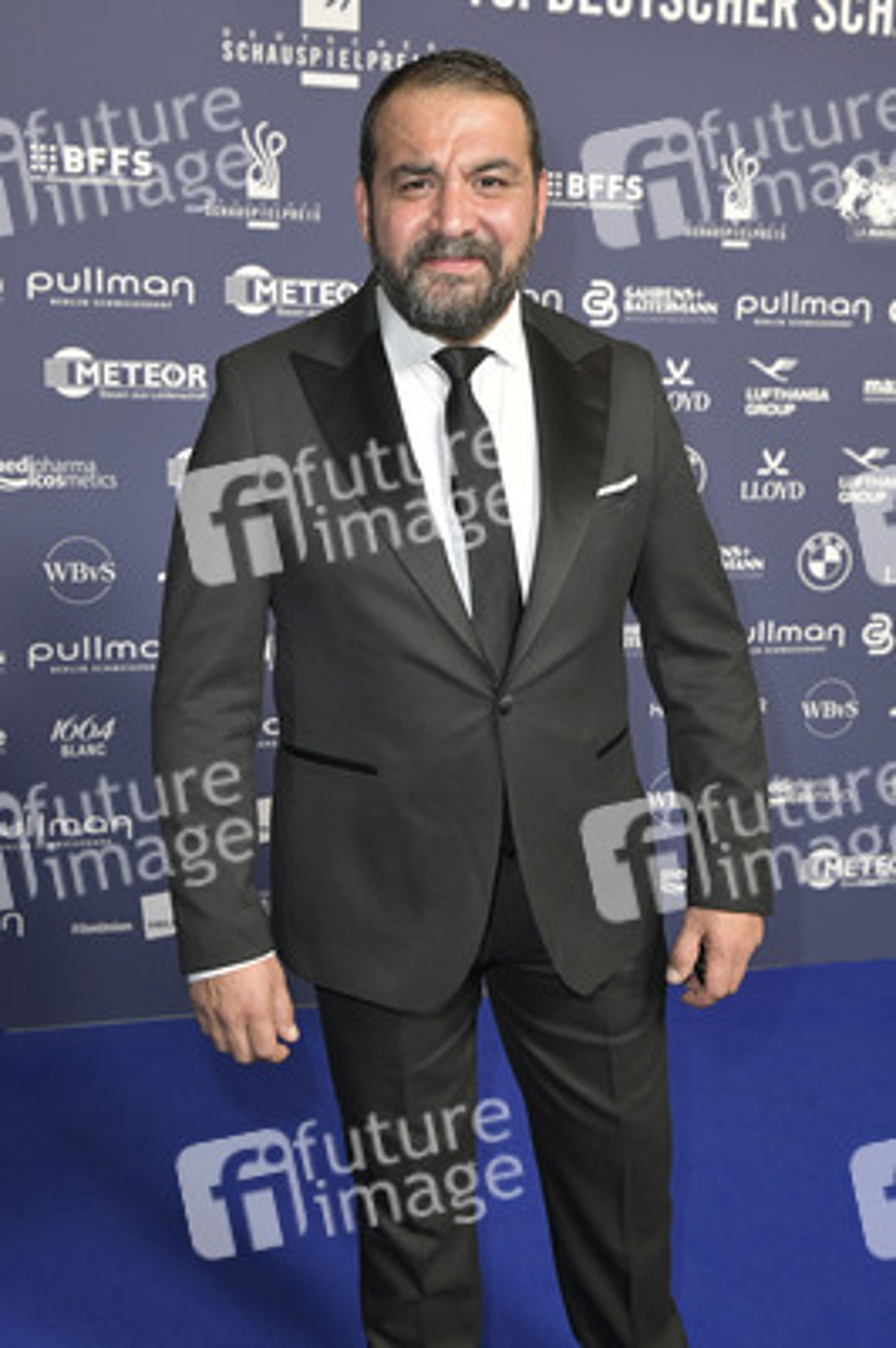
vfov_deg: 54.5
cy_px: 674
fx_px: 1309
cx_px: 448
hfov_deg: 37.8
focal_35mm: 35
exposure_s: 1/250
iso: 2000
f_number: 6.3
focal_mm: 35
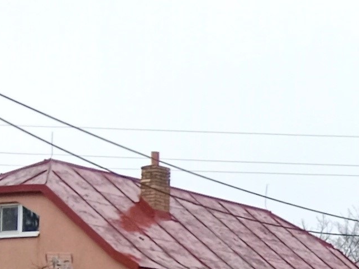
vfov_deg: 8.7
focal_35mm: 165
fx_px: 1711
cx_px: 971
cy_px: 459
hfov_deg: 9.9
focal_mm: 3.96
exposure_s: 1/100
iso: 456
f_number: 1.8
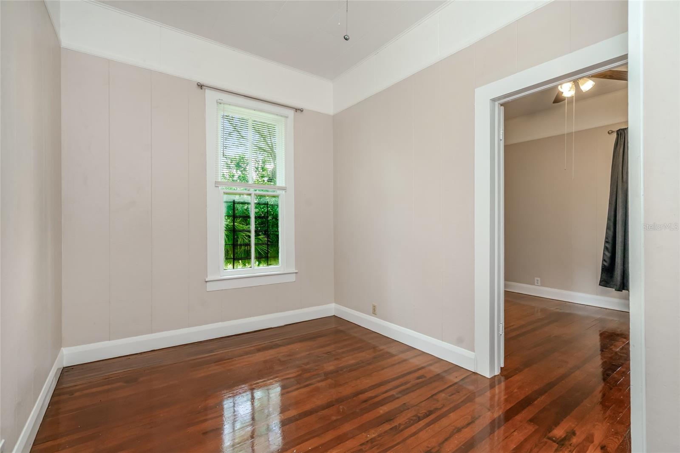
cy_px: 226
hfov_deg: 96.7
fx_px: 302
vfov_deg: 73.7
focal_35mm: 16
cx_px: 340
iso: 500
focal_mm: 16
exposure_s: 1/60
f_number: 6.7
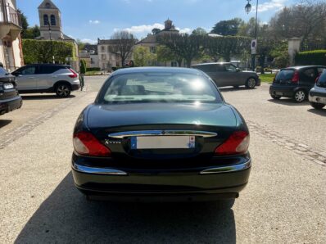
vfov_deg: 53.0
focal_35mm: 26
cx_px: 163
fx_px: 245
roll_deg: +0.4
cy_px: 122
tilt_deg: -12.7
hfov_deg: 67.3
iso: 50
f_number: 1.5
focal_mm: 5.7
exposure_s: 1/5319
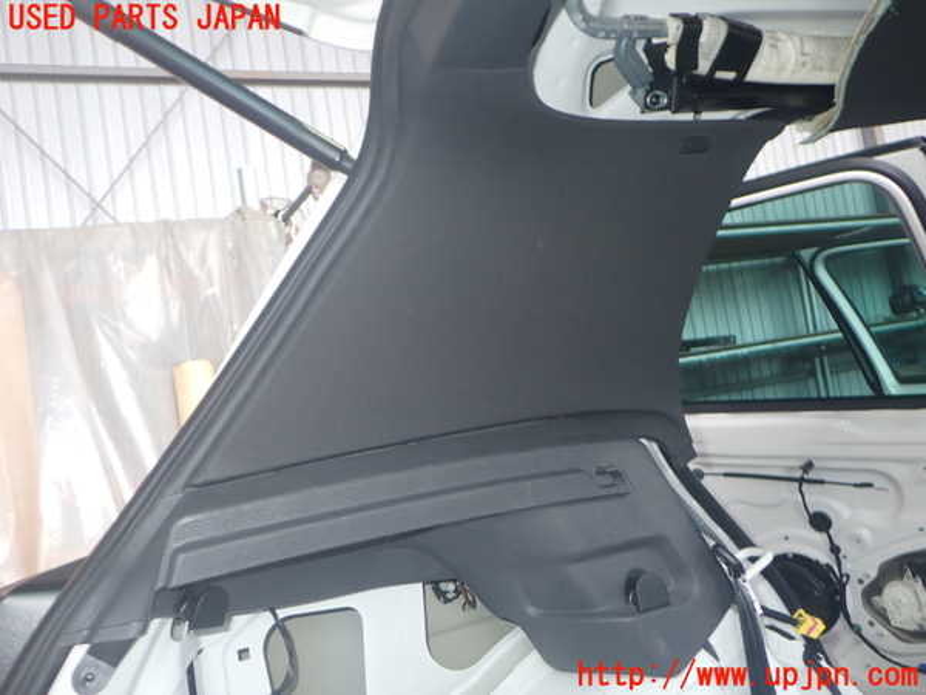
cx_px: 463
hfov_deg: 60.0
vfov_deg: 46.8
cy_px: 348
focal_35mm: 30
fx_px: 803
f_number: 2.3
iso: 125
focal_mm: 5.4
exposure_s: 1/60
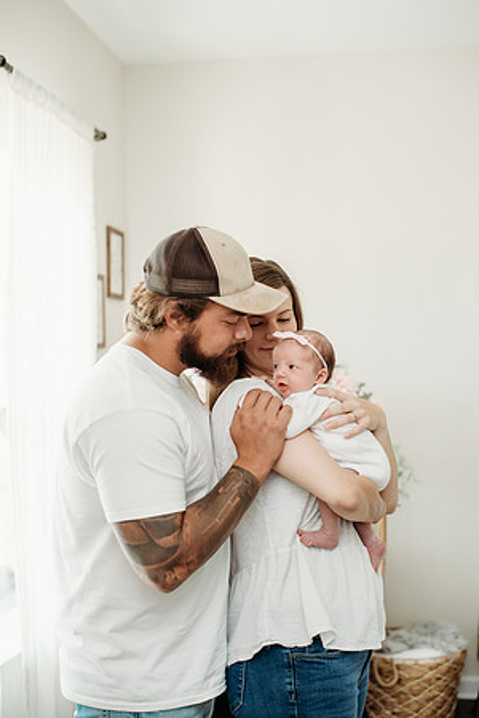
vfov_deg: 39.6
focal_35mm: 50
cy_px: 359
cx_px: 240
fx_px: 998
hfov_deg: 27.0
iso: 500
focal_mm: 50
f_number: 2.8
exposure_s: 1/200
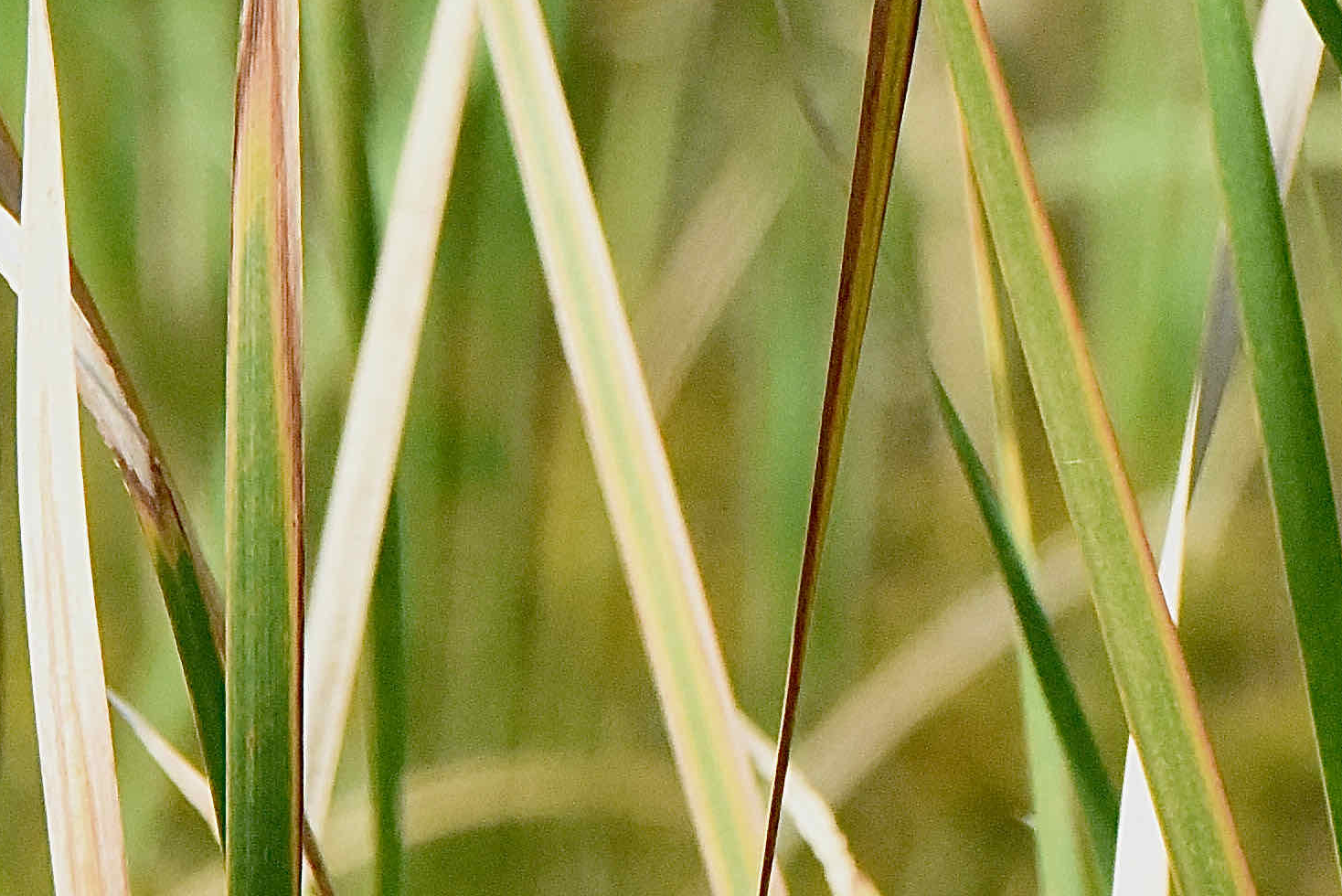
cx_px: 1683
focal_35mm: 1671
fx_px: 62312
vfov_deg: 0.8
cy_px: -402
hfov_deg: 1.2
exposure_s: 1/4000
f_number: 13
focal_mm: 450
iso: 6400
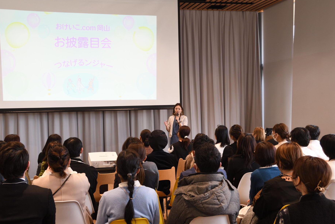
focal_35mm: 50
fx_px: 465
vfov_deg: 27.0
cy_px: 112
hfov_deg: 39.6
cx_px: 172
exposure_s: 1/30
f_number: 9
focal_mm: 32
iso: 400
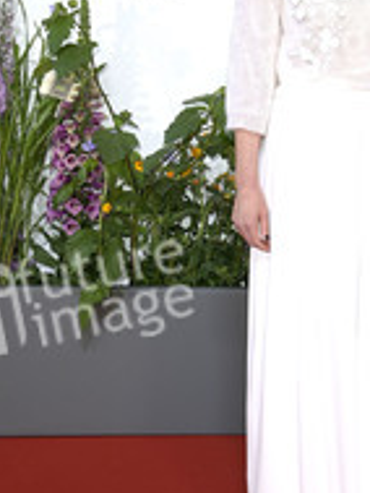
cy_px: 172
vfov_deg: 15.6
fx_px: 1794
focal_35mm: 126
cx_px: 344
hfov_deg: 11.7
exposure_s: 1/250
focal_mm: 62
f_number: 5.6
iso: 640
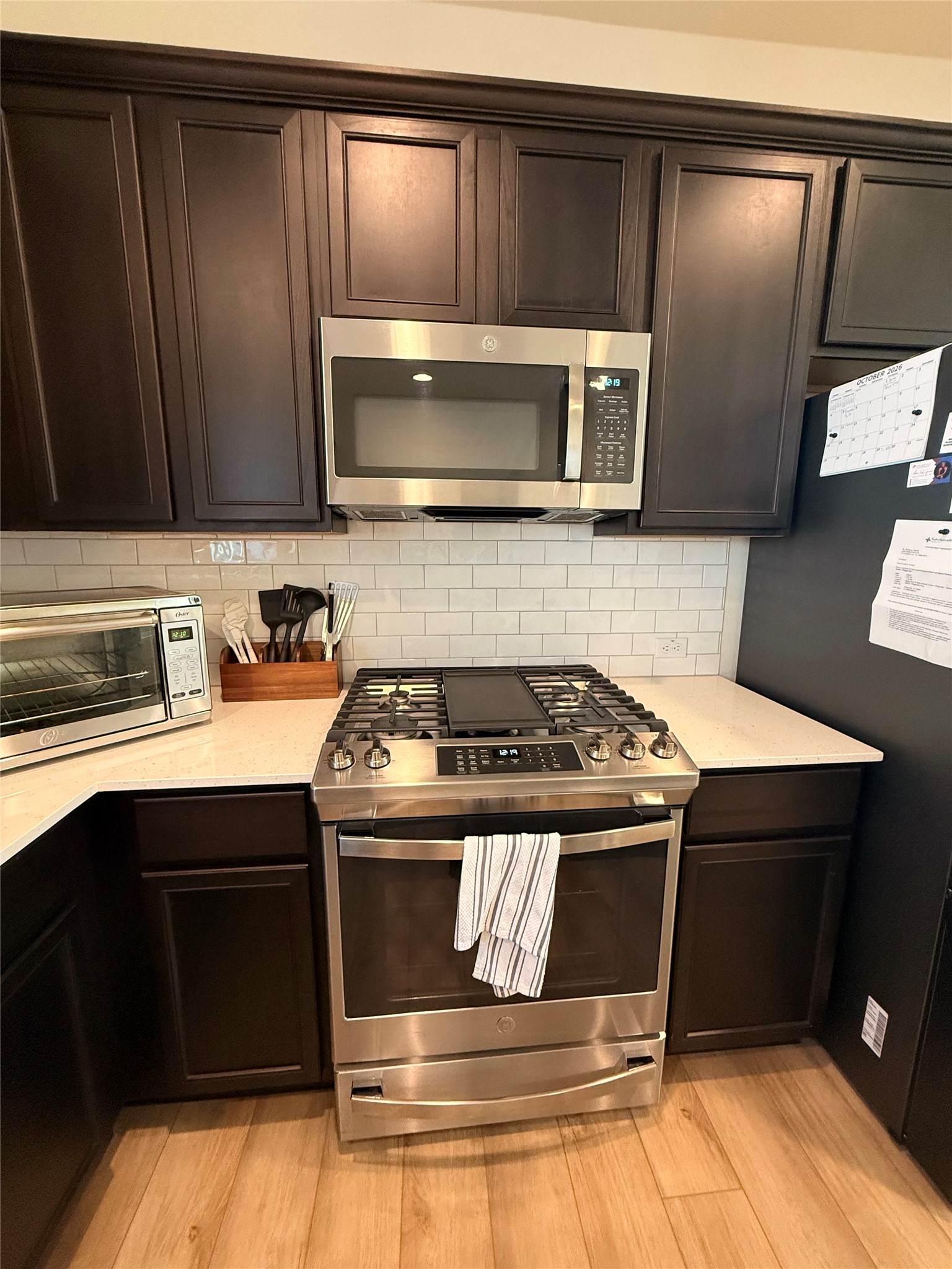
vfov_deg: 102.1
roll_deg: -0.3
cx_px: 476
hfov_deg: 85.7
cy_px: 634
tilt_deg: -10.6
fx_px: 513
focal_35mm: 14
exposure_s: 1/60
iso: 400
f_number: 2.2
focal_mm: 2.22
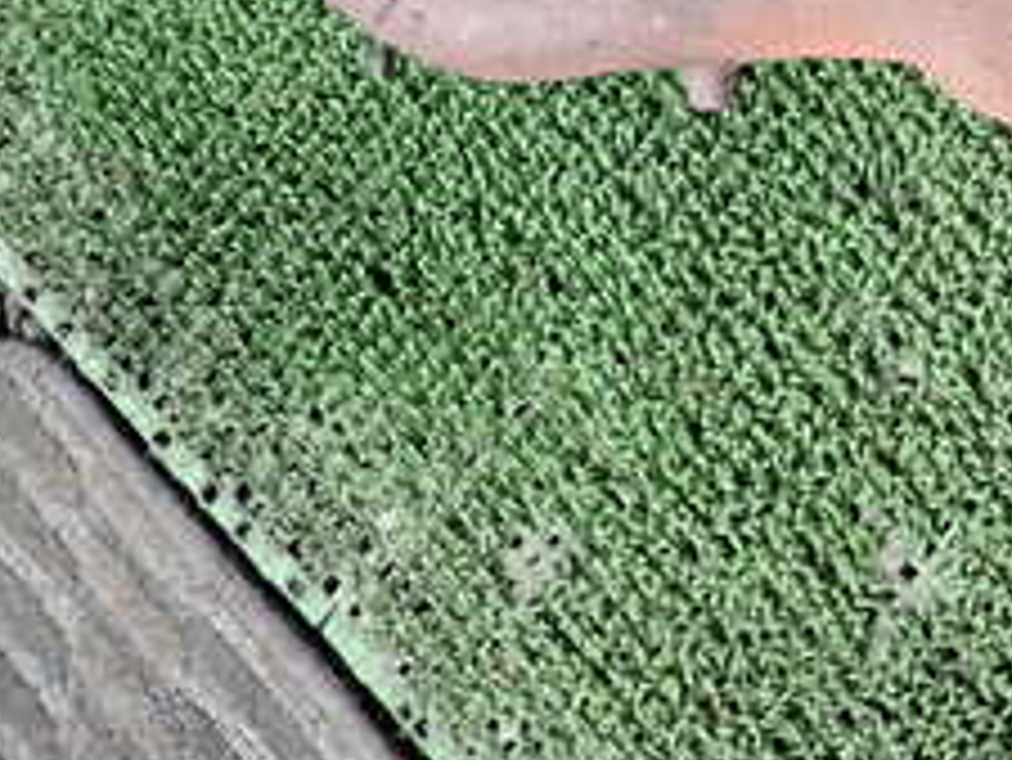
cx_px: 1241
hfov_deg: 22.3
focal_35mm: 80
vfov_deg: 18.4
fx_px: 2340
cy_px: 225
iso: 100
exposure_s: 1/125
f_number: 2.3
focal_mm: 5.4
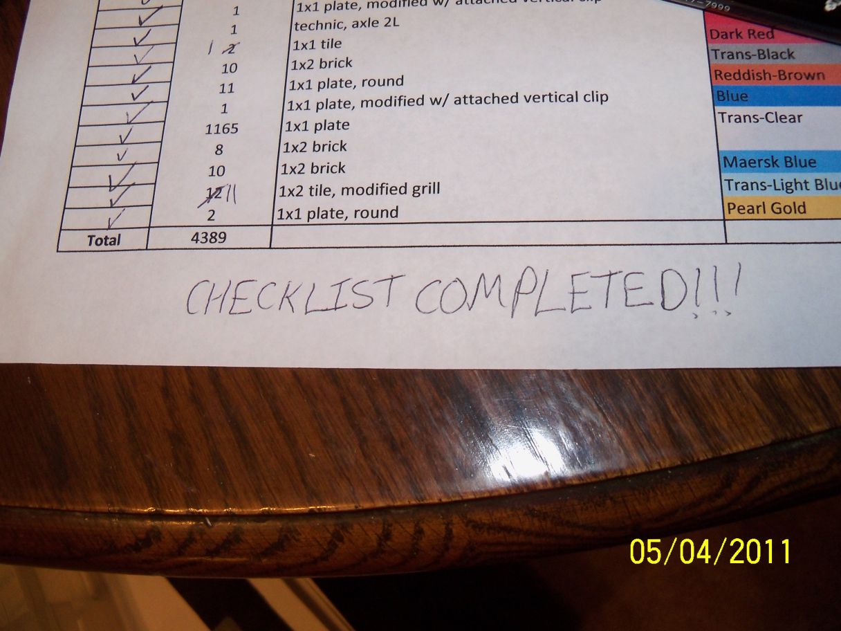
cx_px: 420
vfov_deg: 40.7
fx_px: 850
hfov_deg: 52.6
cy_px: 316
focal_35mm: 35
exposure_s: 1/30
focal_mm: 6.2
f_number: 3.5
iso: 200
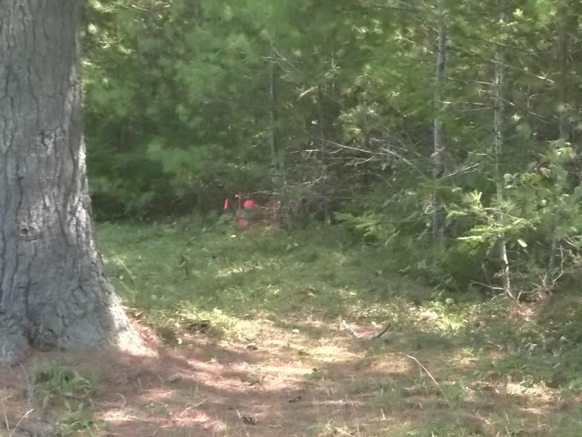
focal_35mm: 117
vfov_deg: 12.7
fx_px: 1967
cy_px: 218
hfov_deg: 16.8
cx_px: 291
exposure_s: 1/80
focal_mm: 21
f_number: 5.1
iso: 400
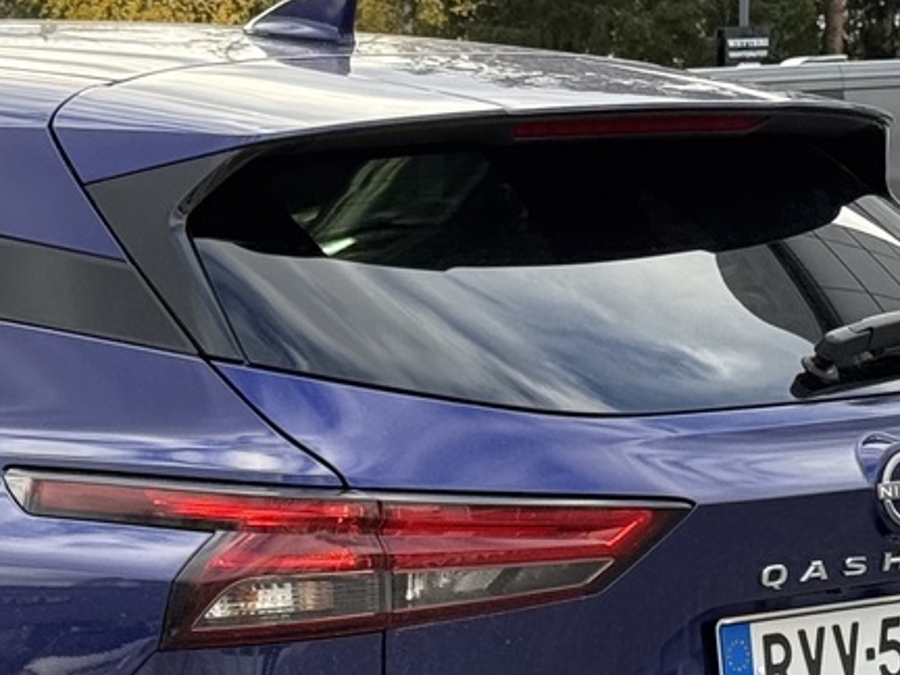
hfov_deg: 12.1
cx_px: -108
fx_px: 4160
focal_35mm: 160
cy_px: 610
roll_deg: +1.1
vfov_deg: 9.2
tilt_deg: -5.8
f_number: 1.78
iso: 100
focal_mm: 6.76
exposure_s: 1/1041
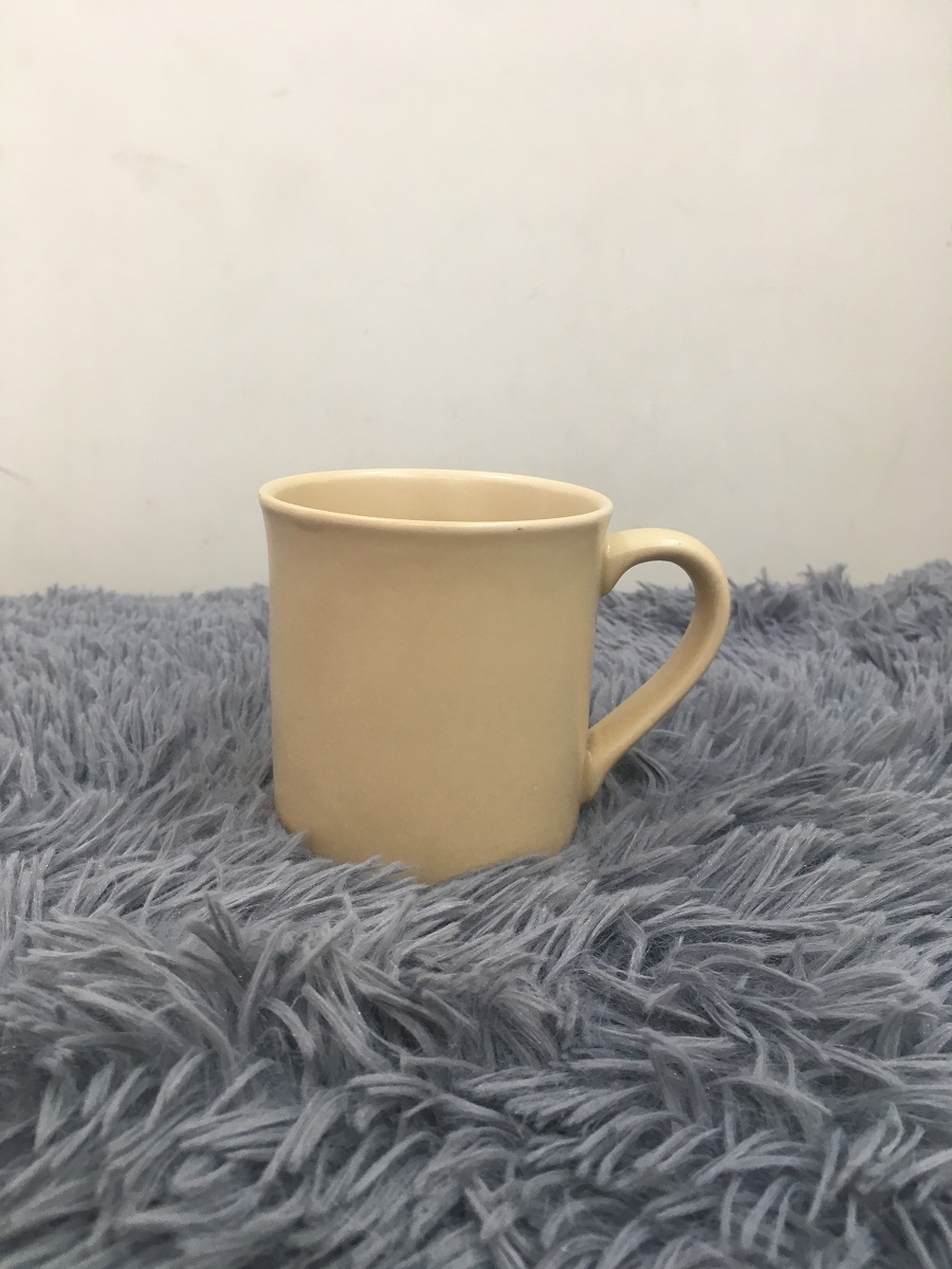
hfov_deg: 48.2
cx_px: 476
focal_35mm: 29
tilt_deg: -16.4
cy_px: 634
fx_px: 1063
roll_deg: +0.0
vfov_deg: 61.7
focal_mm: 4.15
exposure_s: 1/33
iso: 64
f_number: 2.2
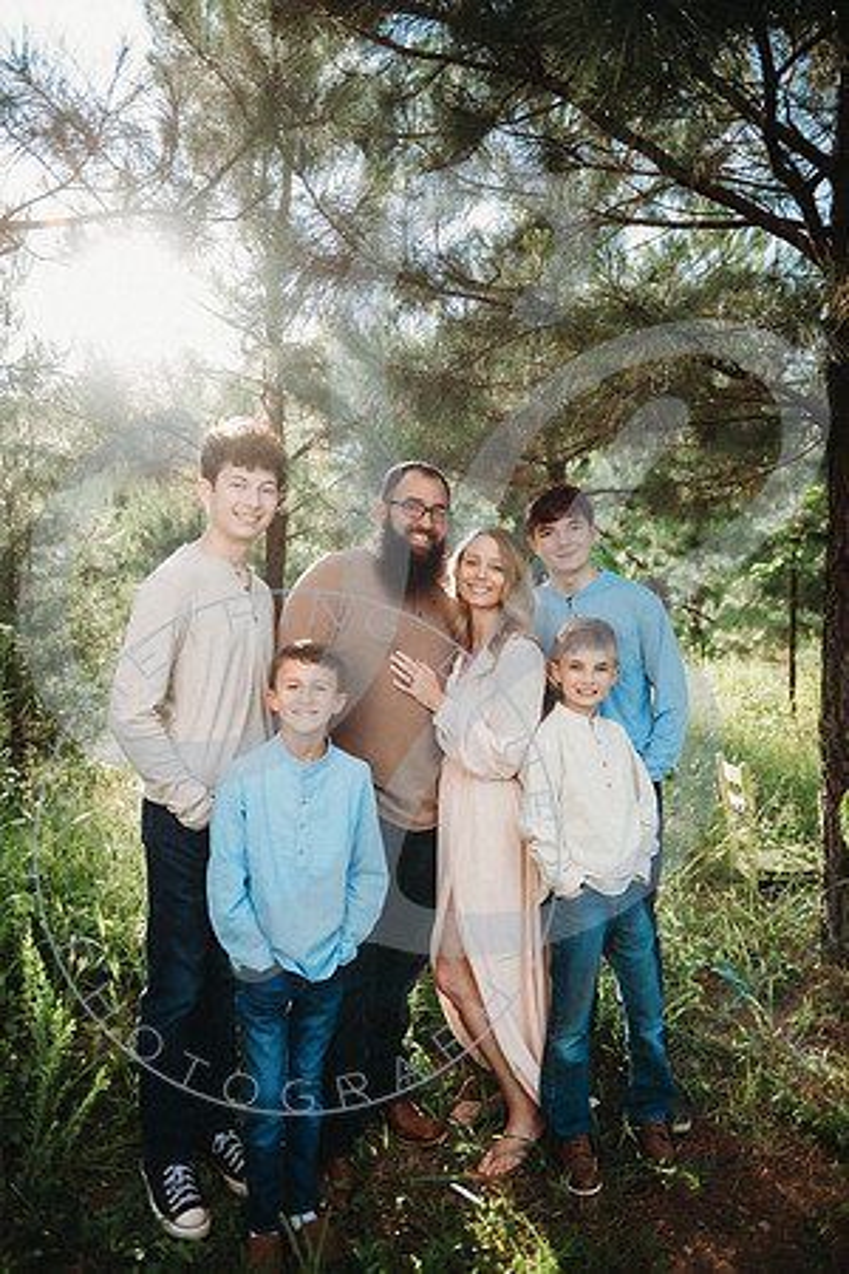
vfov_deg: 67.4
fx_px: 955
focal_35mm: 27
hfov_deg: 47.9
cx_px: 424
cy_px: 637
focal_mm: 27
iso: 80
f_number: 2.8
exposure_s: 1/200
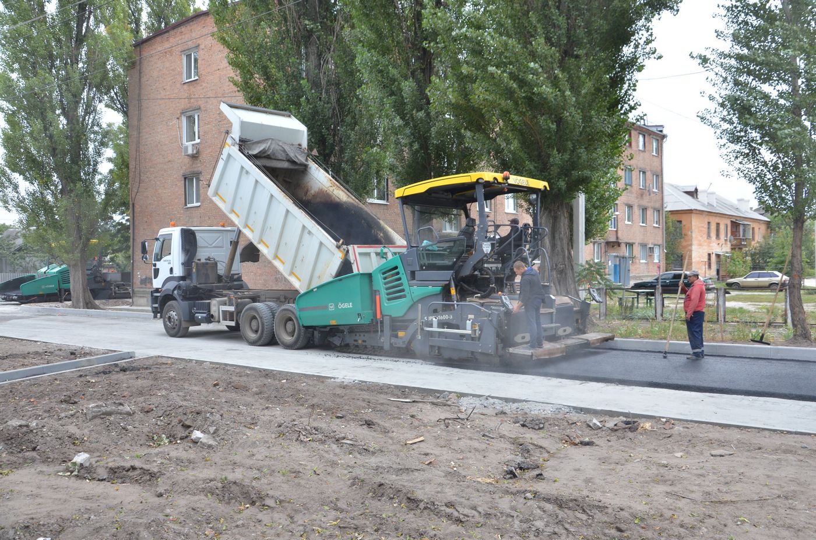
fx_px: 712
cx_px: 408
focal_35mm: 32
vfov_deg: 41.5
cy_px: 270
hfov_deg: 59.6
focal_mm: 21
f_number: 9
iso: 500
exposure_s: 1/400
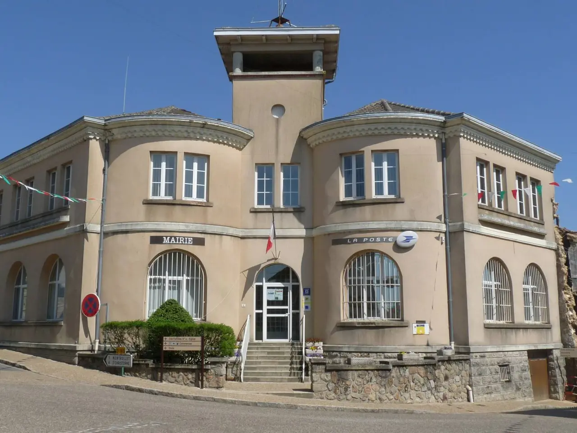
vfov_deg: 36.8
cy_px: 216
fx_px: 650
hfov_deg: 47.9
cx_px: 288
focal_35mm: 39
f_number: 7.1
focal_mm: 4.8
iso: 100
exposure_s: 1/400
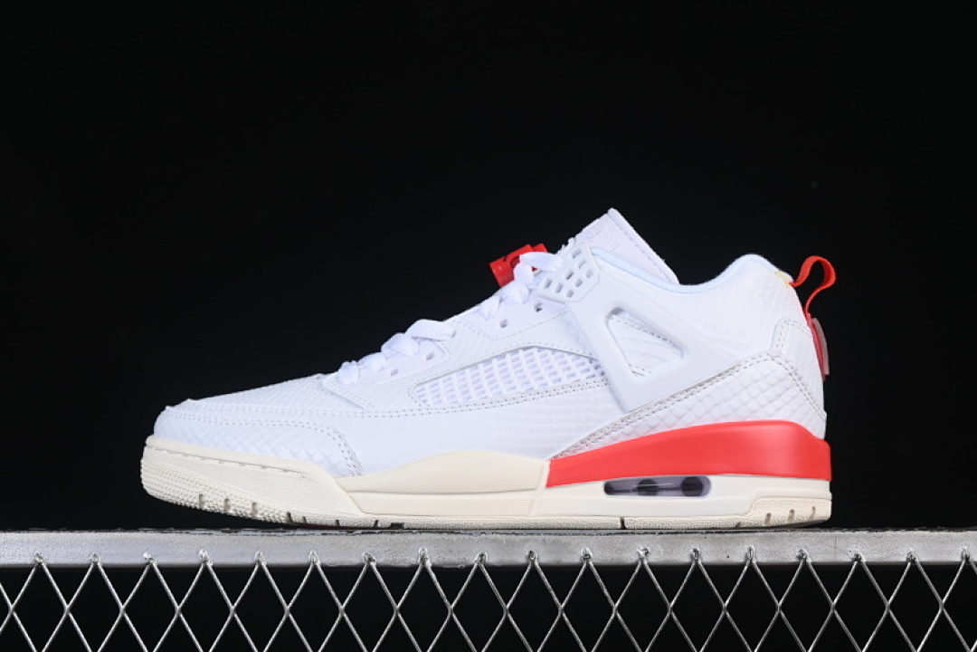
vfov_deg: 18.2
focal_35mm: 75
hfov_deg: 27.0
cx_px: 488
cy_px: 326
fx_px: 2035
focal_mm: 50
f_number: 8
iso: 160
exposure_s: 1/80
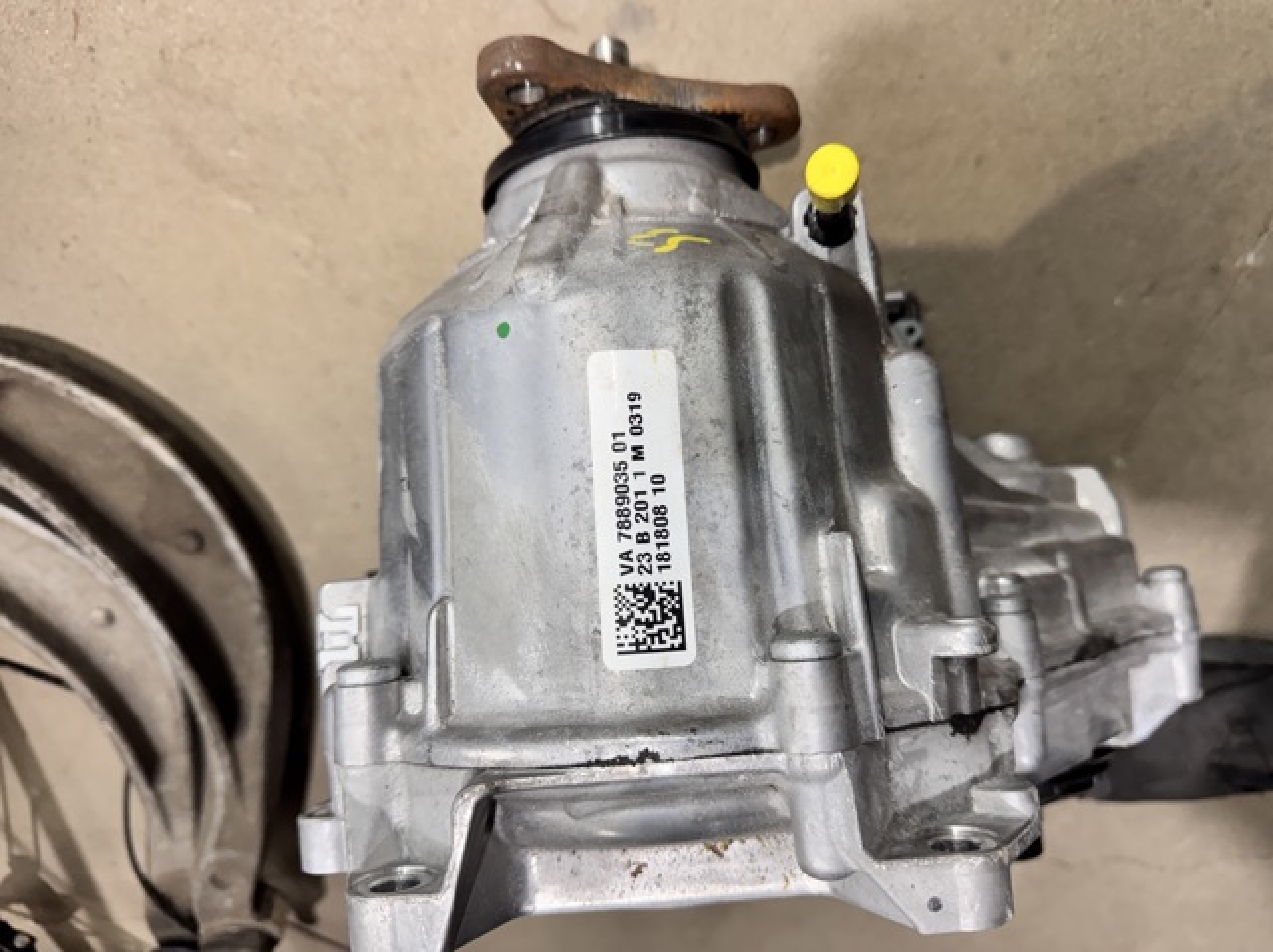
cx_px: 636
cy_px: 476
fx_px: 882
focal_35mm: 24
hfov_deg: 71.6
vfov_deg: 56.8
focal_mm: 6.76
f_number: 1.78
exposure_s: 1/100
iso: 200
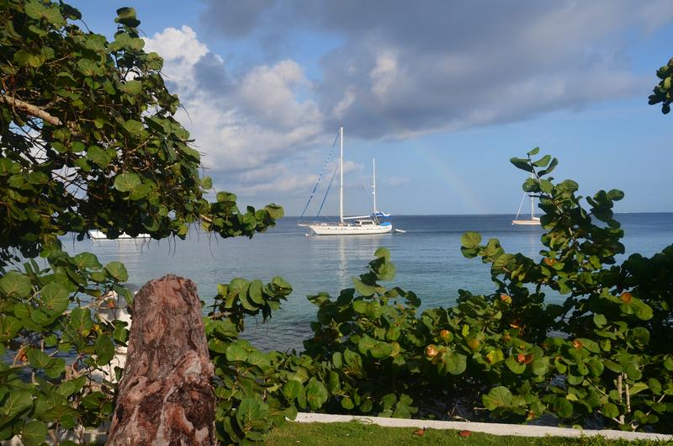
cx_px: 336
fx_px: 672
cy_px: 223
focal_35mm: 36
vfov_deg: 36.7
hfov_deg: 53.2
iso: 250
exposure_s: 1/200
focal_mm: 24
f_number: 10
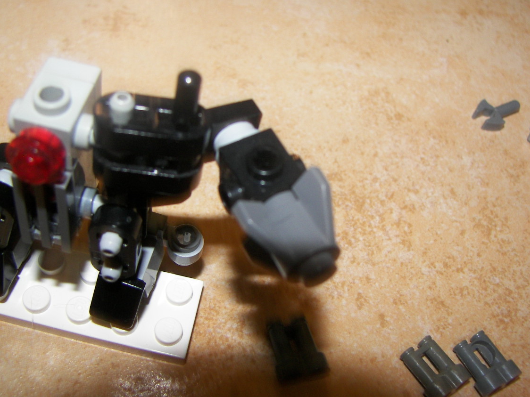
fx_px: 628
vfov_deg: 35.1
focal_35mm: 41
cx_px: 268
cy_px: 191
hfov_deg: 45.8
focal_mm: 6
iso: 100
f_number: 2.8
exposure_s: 1/30
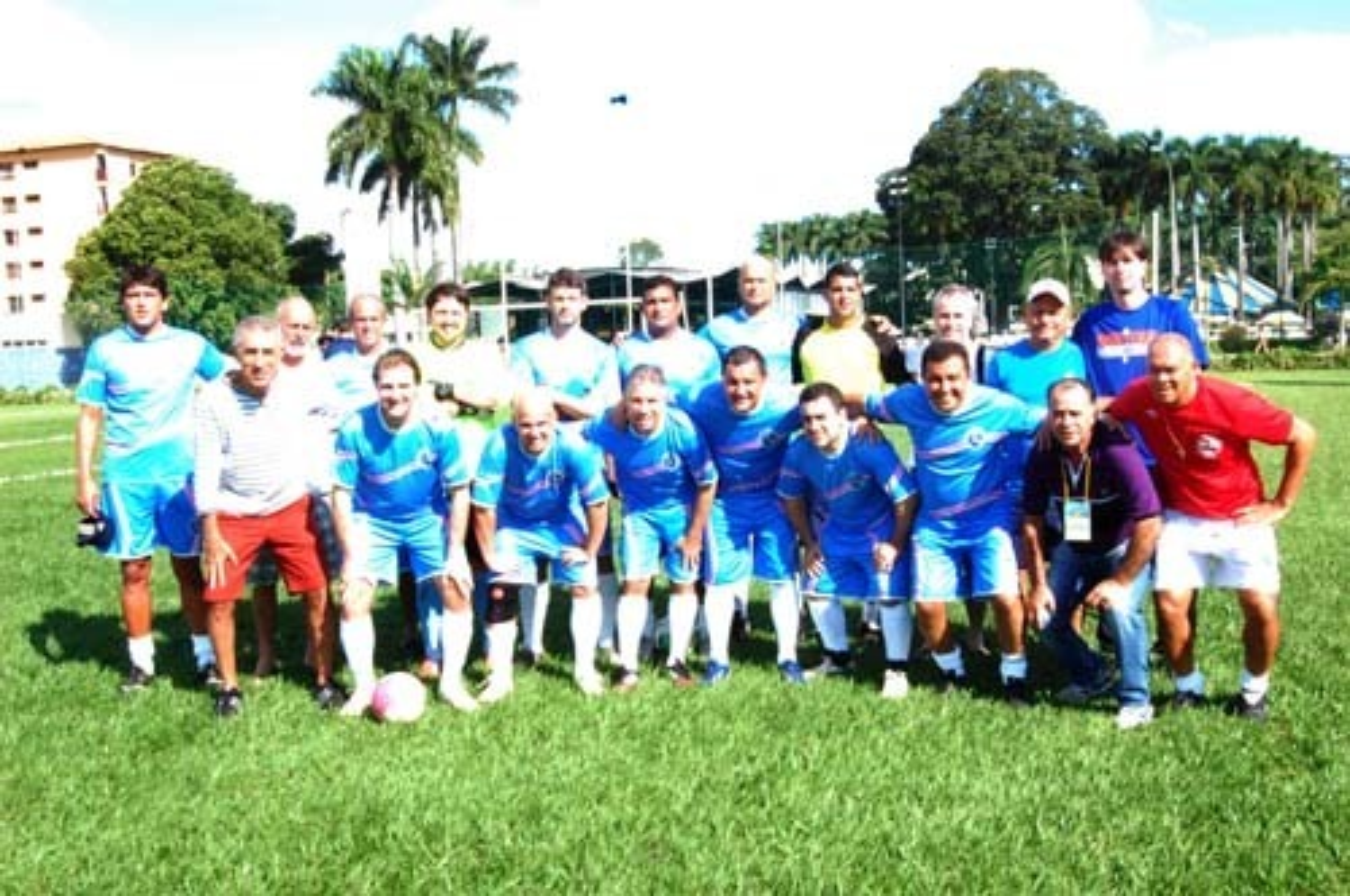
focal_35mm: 39
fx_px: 1461
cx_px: 675
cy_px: 448
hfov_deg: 49.6
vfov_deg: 34.1
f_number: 25
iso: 1600
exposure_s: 1/60
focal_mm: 26
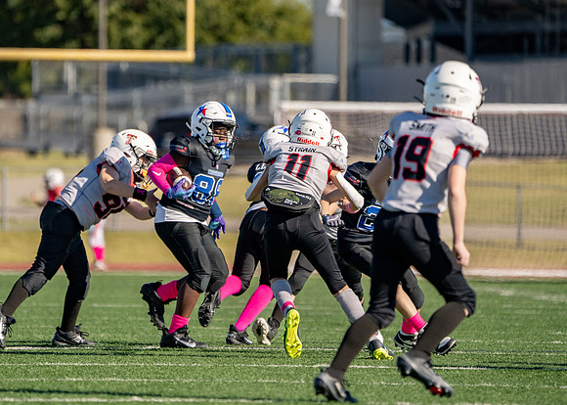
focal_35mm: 515
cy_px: 163
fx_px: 8293
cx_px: 205
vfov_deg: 2.8
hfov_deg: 3.9
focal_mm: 400
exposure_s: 1/2000
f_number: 5.6
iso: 320
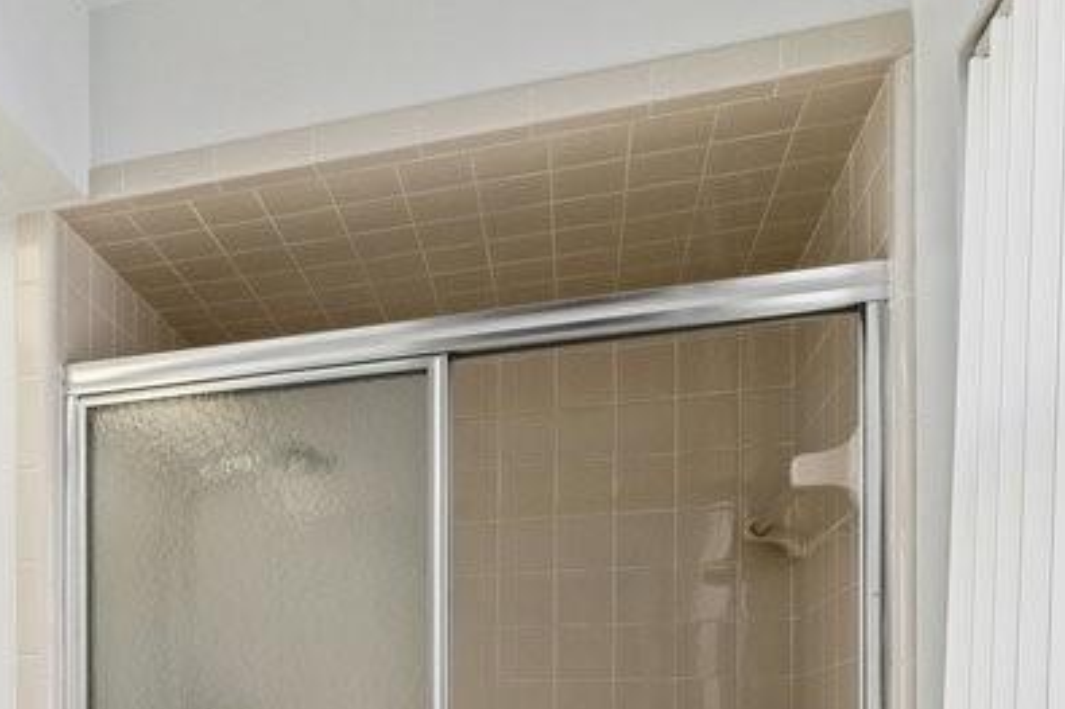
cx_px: 143
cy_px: 724
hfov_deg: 46.2
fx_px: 1139
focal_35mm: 39
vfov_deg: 31.7
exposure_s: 1/50
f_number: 8
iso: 500
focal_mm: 15.2
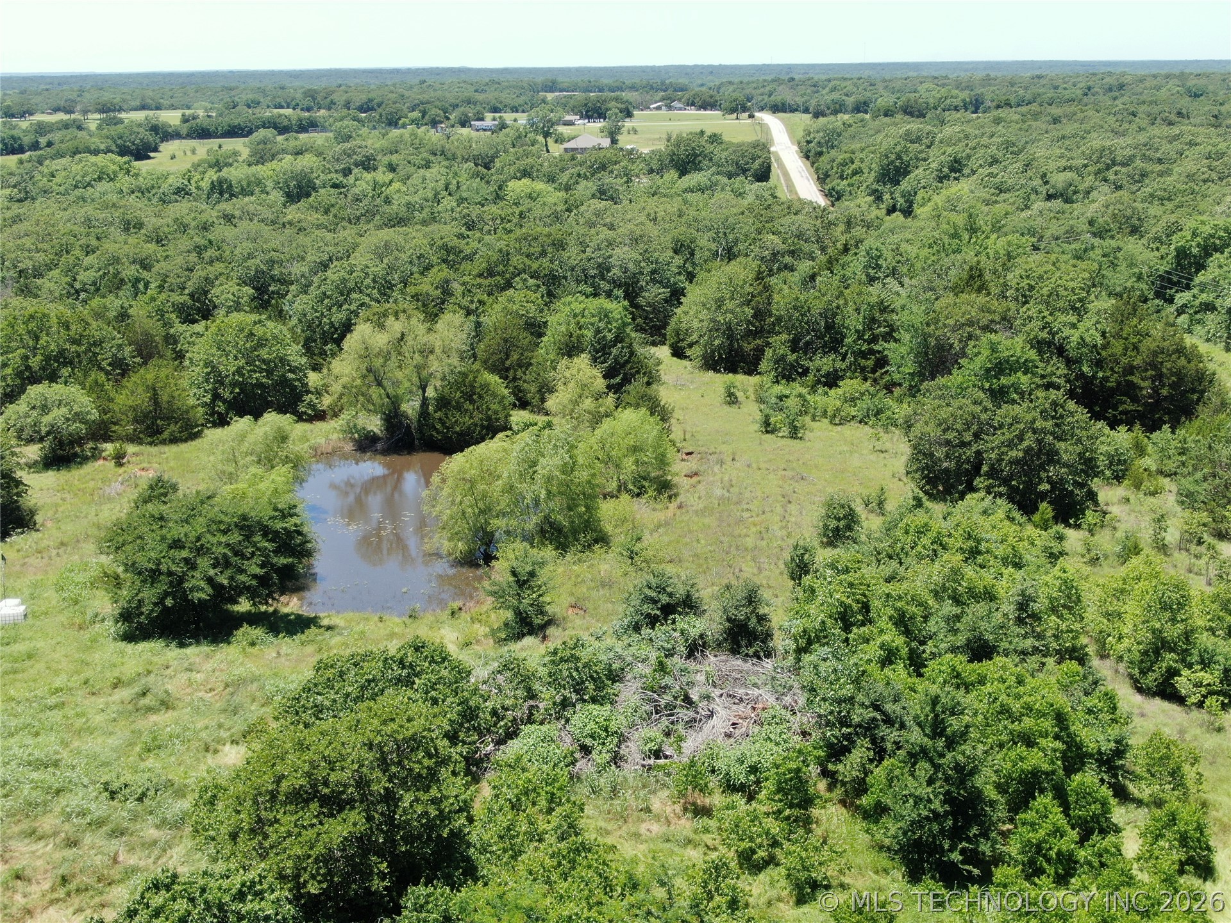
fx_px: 1494
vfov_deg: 34.3
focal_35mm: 42
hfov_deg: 44.8
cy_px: 462
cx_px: 616
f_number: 3.5
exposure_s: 1/320
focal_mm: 7.23
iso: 100
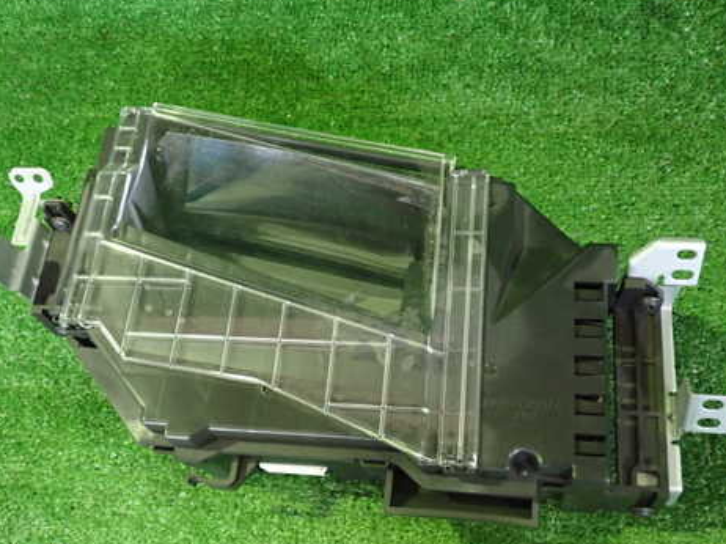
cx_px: 339
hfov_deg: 47.9
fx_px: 818
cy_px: 305
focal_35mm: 39
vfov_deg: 36.7
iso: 1000
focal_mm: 5.4
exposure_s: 1/30
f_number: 2.3
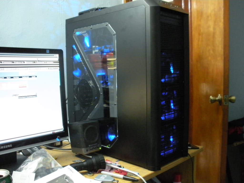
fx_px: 247
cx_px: 122
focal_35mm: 35
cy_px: 92
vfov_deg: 40.7
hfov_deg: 52.6
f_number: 3.5
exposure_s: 1/8
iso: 800
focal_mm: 6.3
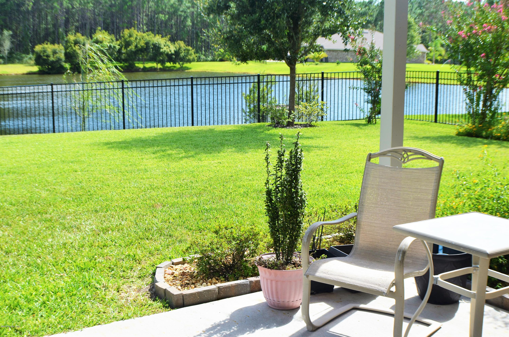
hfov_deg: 33.5
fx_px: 847
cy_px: 168
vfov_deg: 22.5
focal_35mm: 60
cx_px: 254
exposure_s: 1/250
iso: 110
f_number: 8
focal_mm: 40
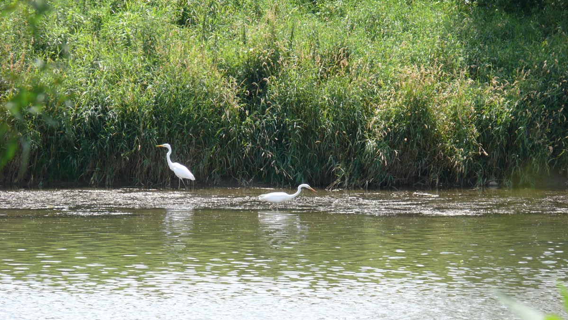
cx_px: 284
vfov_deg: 2.6
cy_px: 191
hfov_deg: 4.7
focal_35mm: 459
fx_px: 6914
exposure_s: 1/200
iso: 100
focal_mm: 88.8
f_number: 5.6
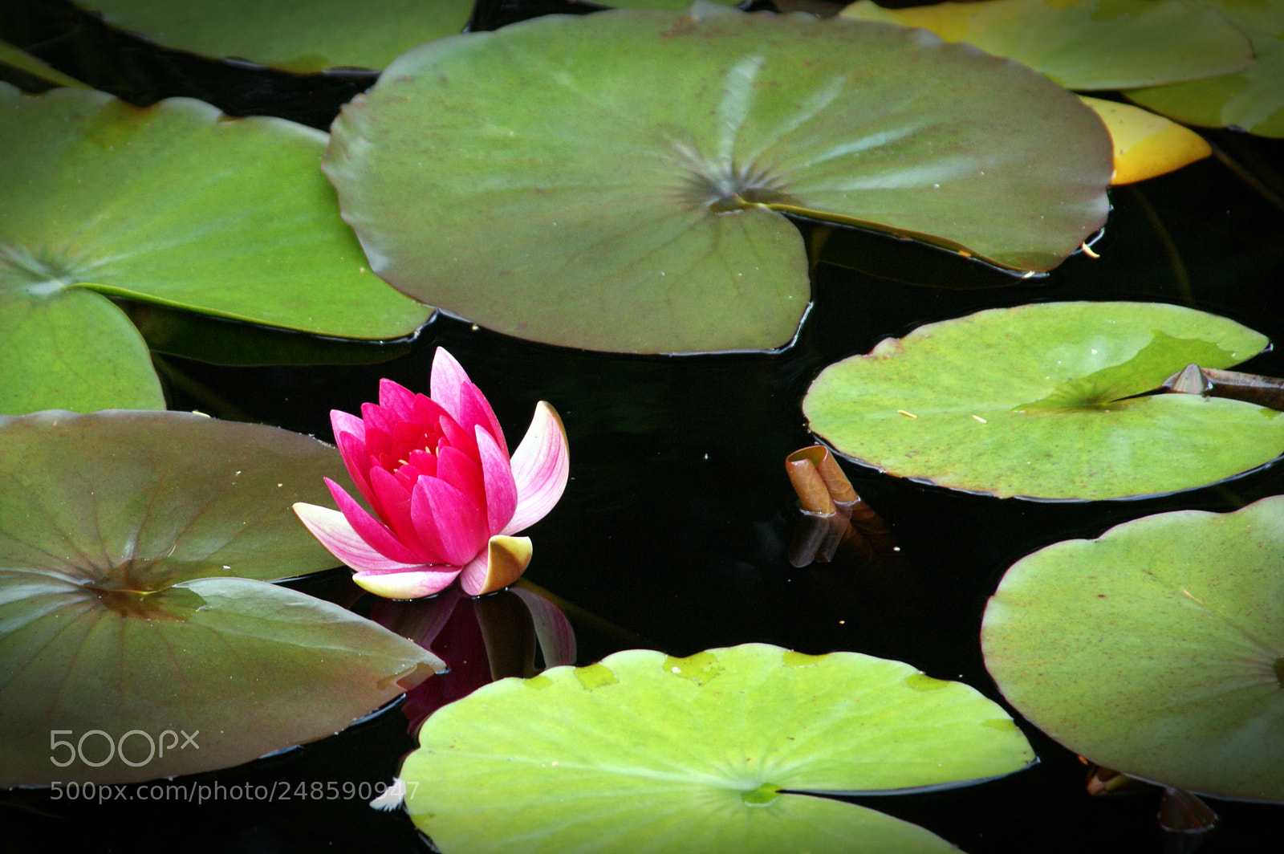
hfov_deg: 11.4
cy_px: 427
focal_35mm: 180
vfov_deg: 7.6
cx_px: 642
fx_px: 6415
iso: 400
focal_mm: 120
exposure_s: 1/160
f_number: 5.6
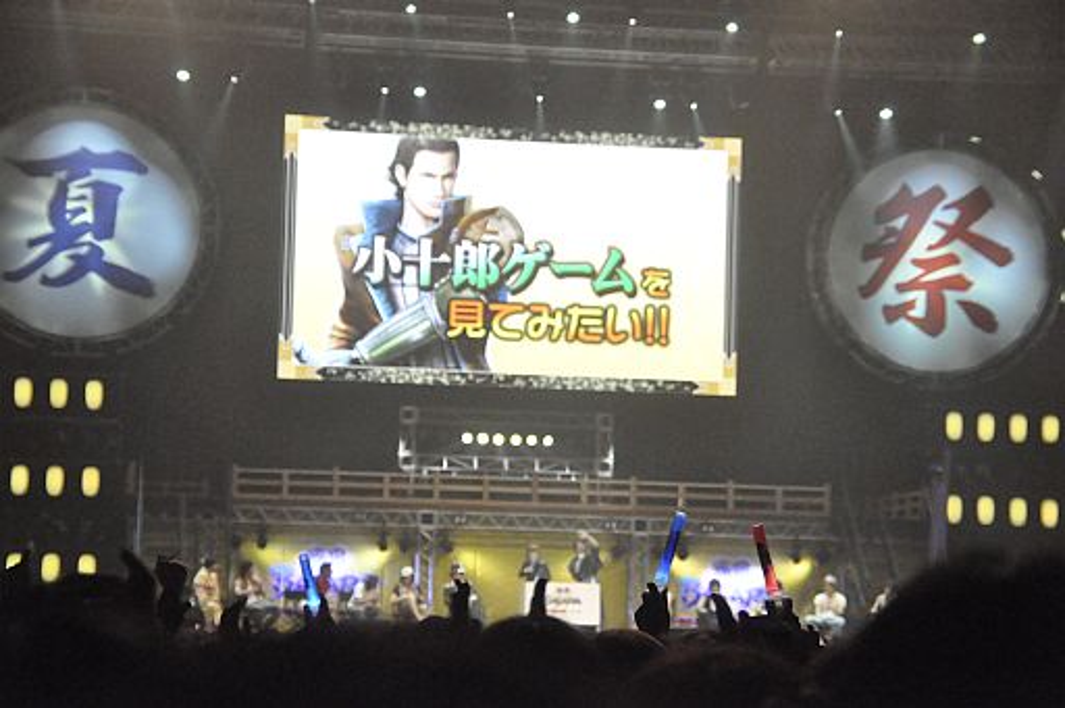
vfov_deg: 14.0
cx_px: 532
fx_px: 2881
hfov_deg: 20.9
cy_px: 354
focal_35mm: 98
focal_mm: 65
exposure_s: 1/500
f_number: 5.6
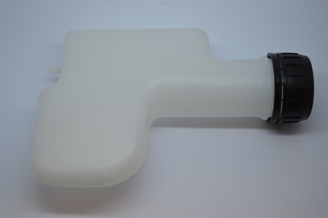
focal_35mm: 57
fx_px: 519
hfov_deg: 35.1
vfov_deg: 23.7
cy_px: 109
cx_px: 164
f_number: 5.6
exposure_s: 1/125
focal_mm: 38
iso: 220
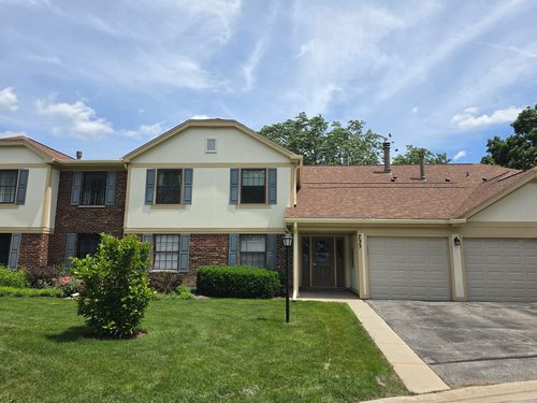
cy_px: 202
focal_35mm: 23
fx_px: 357
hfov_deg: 73.9
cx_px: 268
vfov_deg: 58.9
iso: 50
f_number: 1.4
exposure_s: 1/7939
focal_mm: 6.5
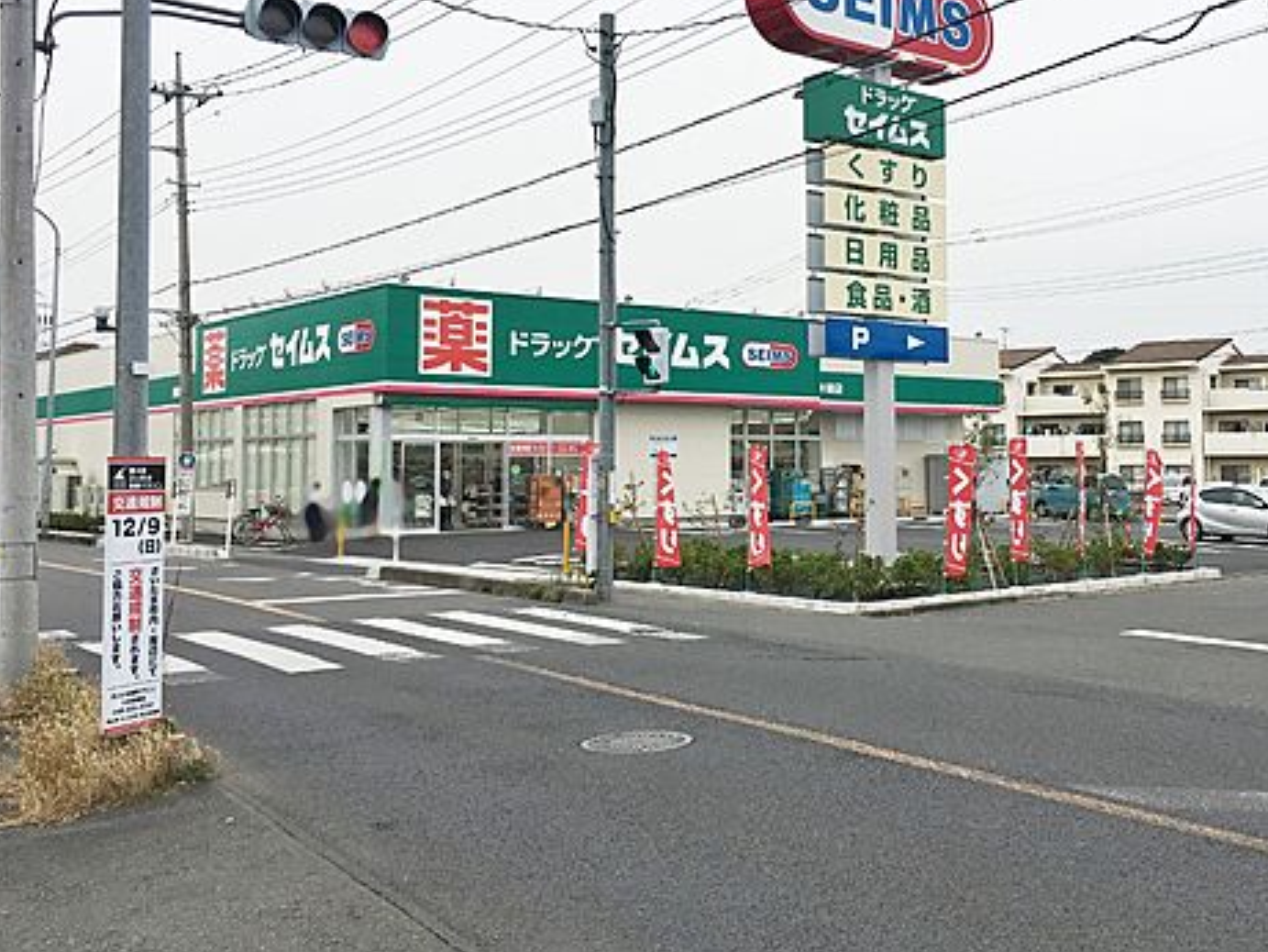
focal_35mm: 39
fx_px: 1429
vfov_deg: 36.7
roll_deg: +0.9
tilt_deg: +2.2
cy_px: 376
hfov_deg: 47.2
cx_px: 828
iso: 25
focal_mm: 4.15
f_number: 2.2
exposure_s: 1/1131
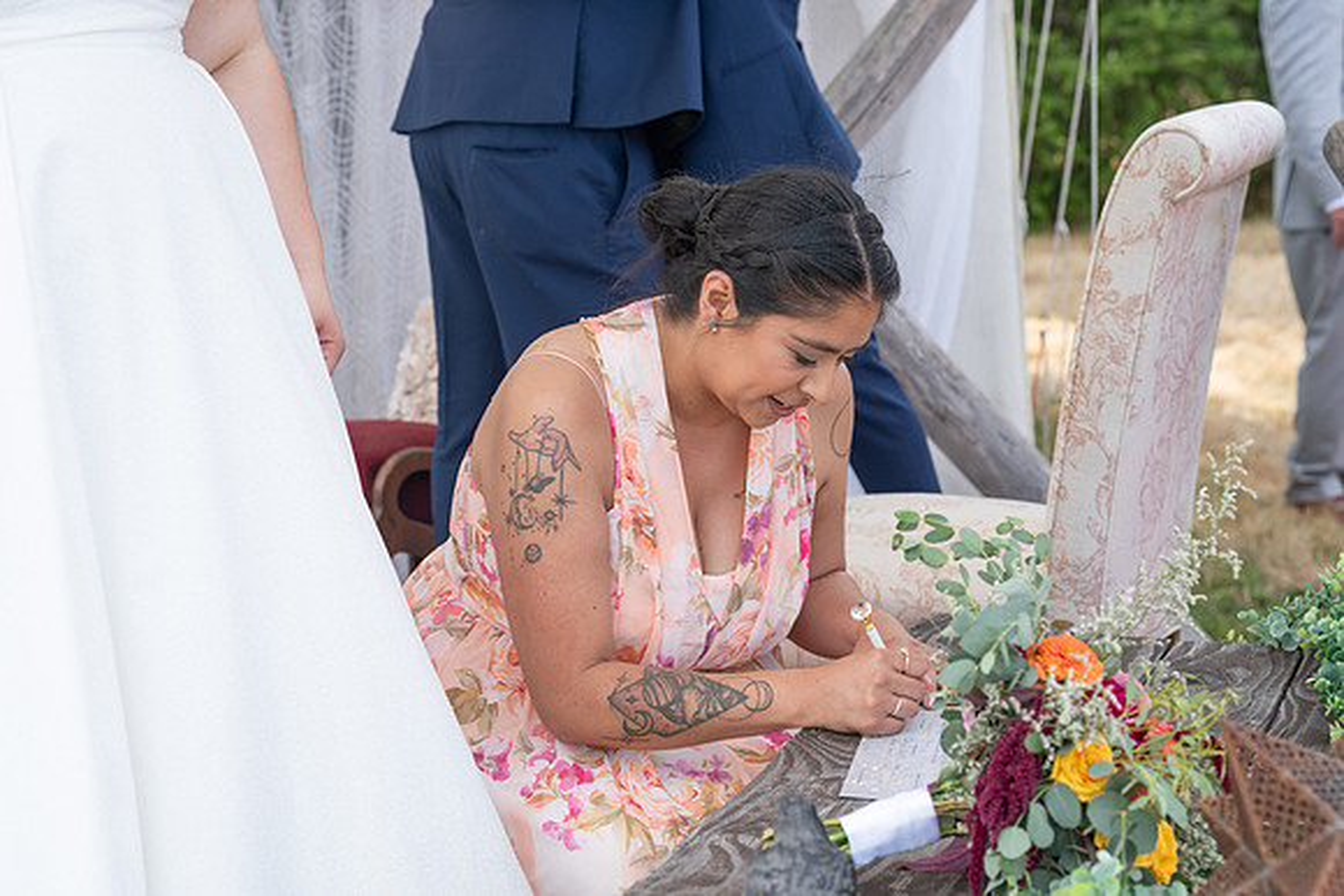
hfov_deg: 31.4
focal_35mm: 64
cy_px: 448
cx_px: 672
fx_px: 2390
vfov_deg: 21.3
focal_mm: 64
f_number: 5
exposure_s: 1/400
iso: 400
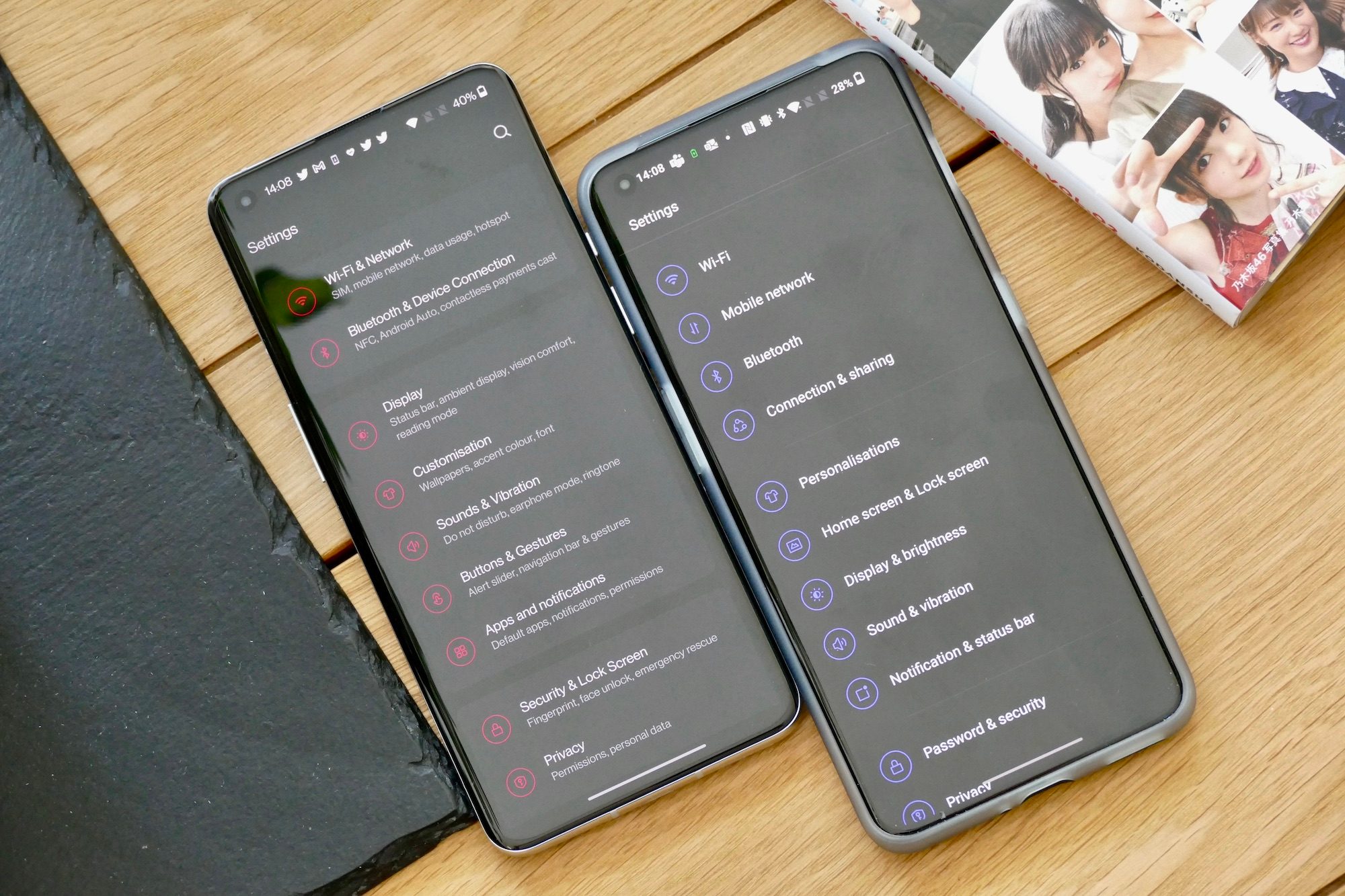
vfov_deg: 10.2
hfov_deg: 15.2
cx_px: 672
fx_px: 5043
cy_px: 448
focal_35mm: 135
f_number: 4.5
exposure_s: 1/50
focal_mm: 49.07
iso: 1600
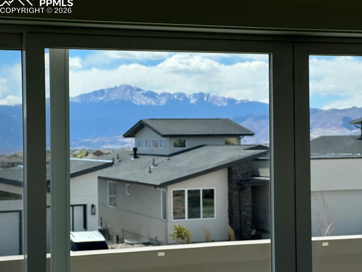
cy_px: 136
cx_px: 189
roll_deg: +0.2
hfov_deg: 24.1
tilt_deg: +0.3
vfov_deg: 18.2
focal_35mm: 81
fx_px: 847
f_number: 2.8
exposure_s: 1/903
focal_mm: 9
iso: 32
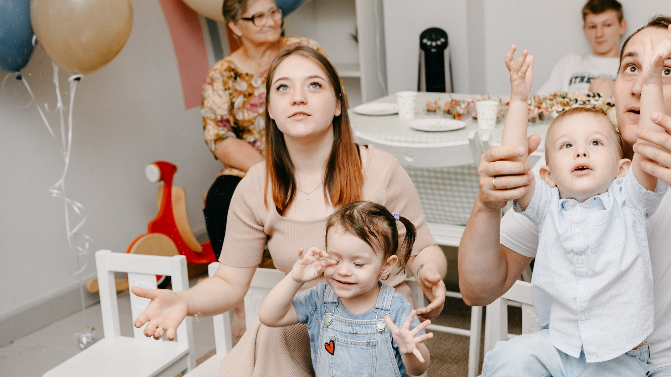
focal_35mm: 64
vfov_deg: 18.8
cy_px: 217
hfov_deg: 32.6
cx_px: 431
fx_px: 1139
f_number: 3.5
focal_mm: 40
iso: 160
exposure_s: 1/160
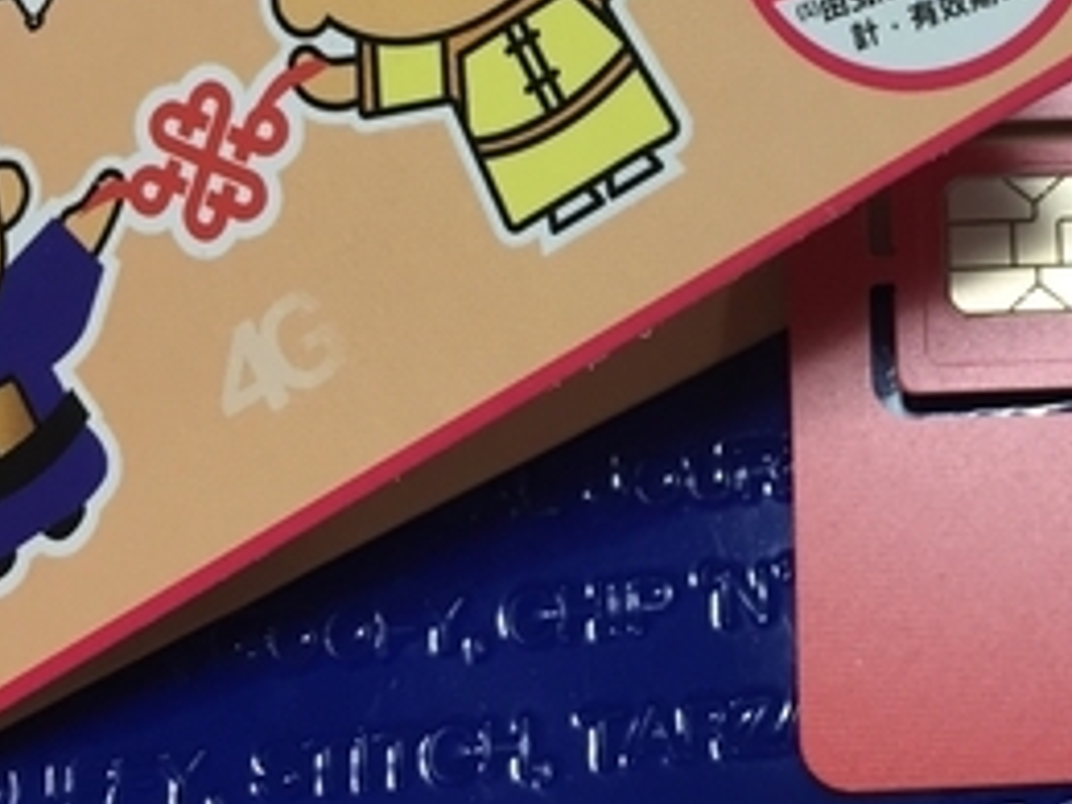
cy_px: 140
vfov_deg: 21.6
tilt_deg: -77.1
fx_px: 2075
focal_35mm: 67
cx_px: 973
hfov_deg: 27.9
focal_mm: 4.15
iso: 64
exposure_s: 1/30
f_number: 2.2
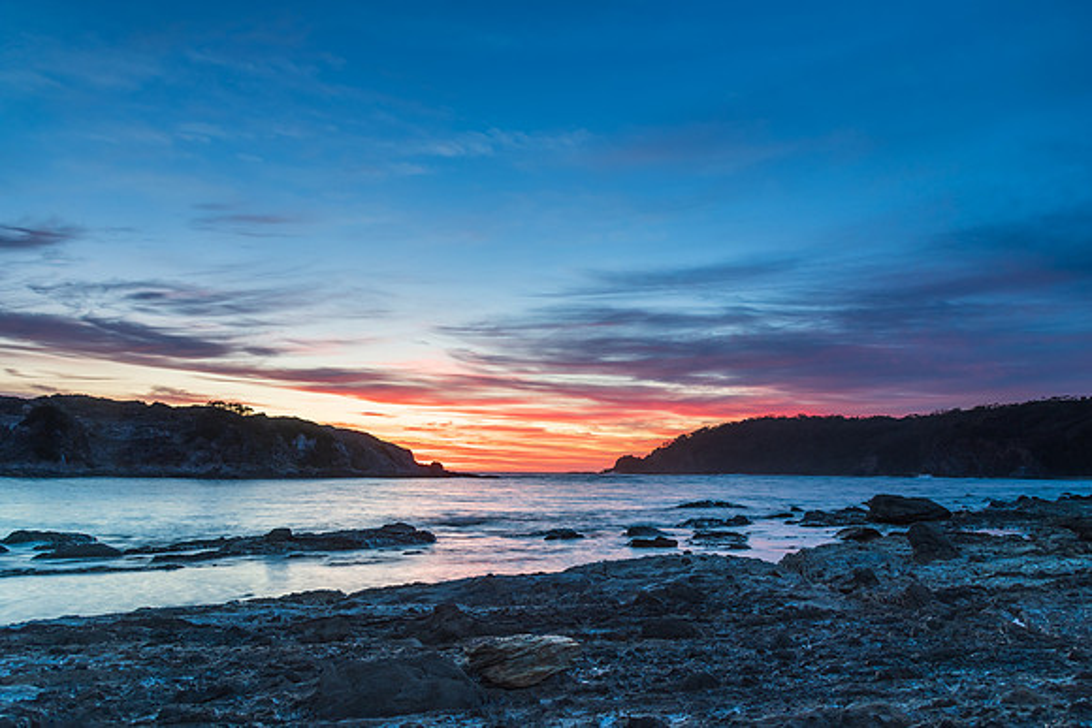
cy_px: 364
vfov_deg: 52.1
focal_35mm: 25
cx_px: 546
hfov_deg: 72.5
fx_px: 745
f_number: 7.1
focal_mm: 24
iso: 160
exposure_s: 1.3
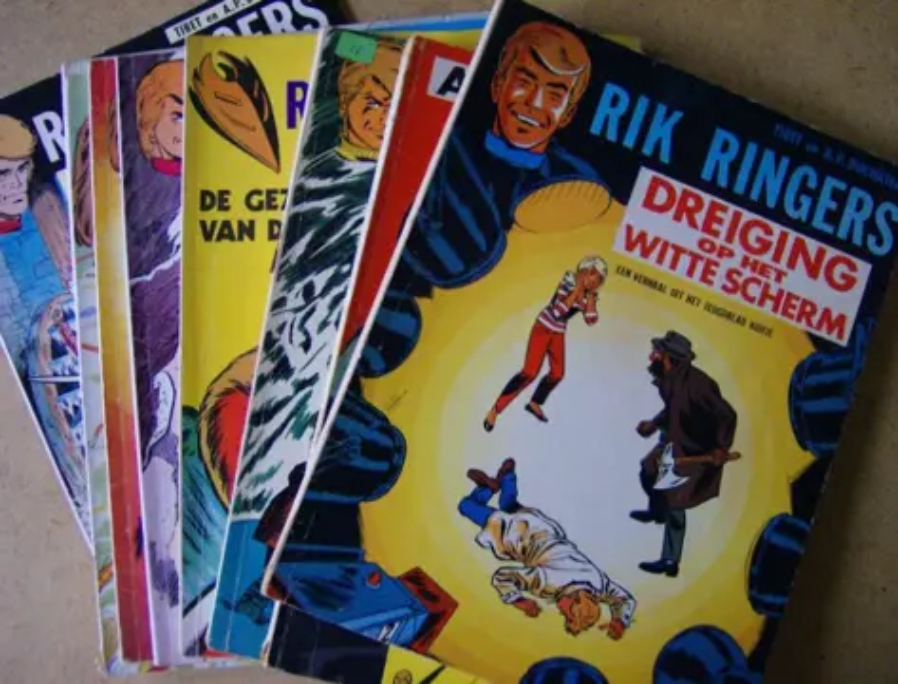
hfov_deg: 51.1
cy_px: 342
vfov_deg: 40.0
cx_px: 449
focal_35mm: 36
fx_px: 939
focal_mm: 6
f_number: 2.8
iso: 200
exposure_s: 1/38.3
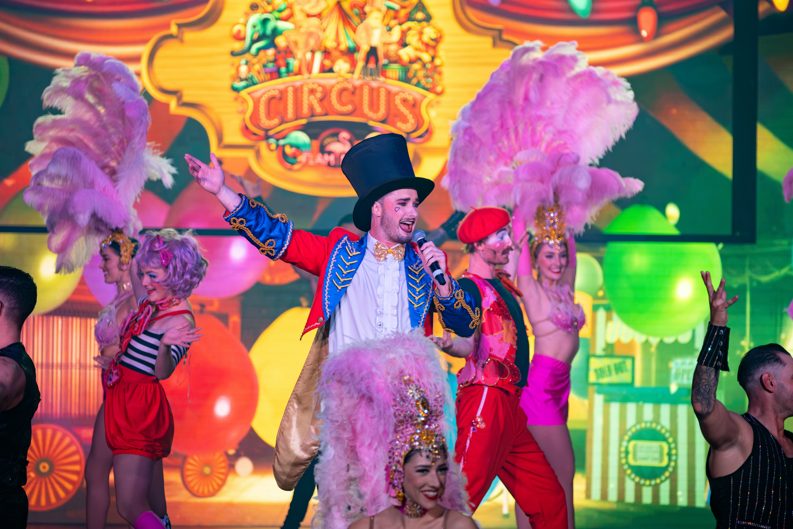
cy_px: 264
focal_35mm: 159
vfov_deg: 8.6
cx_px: 396
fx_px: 3502
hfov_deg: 12.9
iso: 1000
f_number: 2.8
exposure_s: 1/320
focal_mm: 106
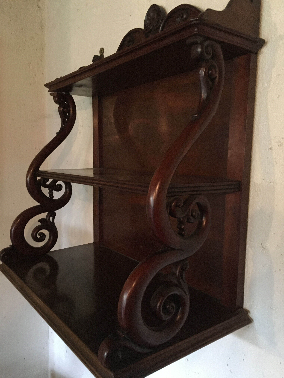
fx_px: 317
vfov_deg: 61.7
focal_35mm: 29
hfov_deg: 48.2
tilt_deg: -5.2
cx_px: 142
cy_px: 189
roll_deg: -0.9
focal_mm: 4.15
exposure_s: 1/17
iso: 400
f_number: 2.2
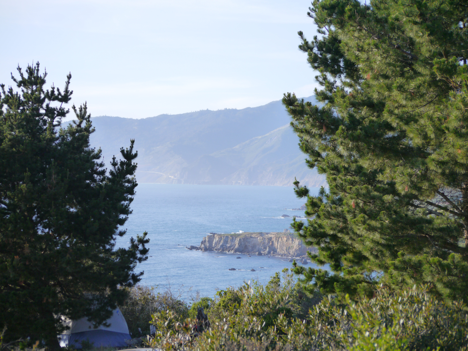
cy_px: 176
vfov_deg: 16.4
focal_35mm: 90
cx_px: 234
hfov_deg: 21.8
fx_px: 1217
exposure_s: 1/500
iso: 160
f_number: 5
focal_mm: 45
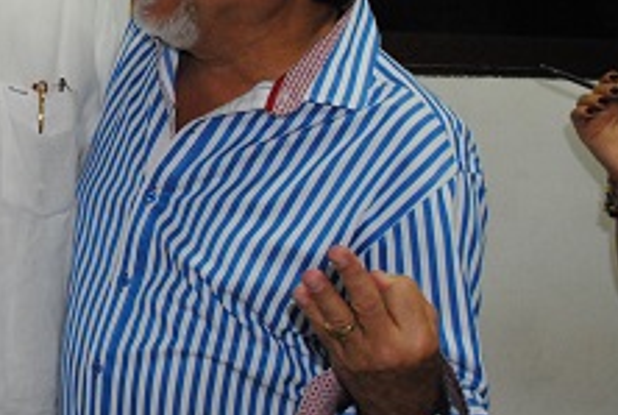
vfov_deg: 15.3
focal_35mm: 89
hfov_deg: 21.2
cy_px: 65
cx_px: -128
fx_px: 1531
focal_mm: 22
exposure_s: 1/60
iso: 800
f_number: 5
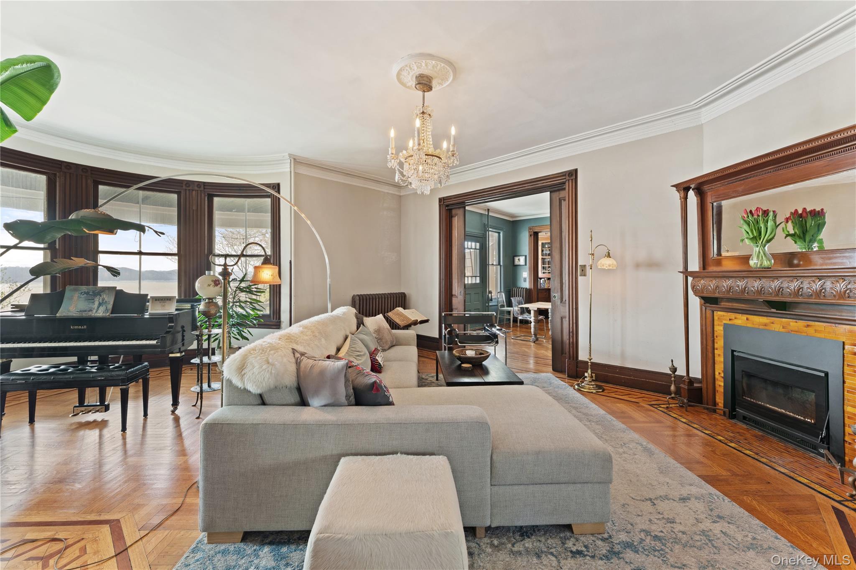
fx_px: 333
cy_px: 285
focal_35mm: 14
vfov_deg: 81.2
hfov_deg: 104.3
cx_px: 428
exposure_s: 1/1.67
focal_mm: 14
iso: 320
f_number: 9
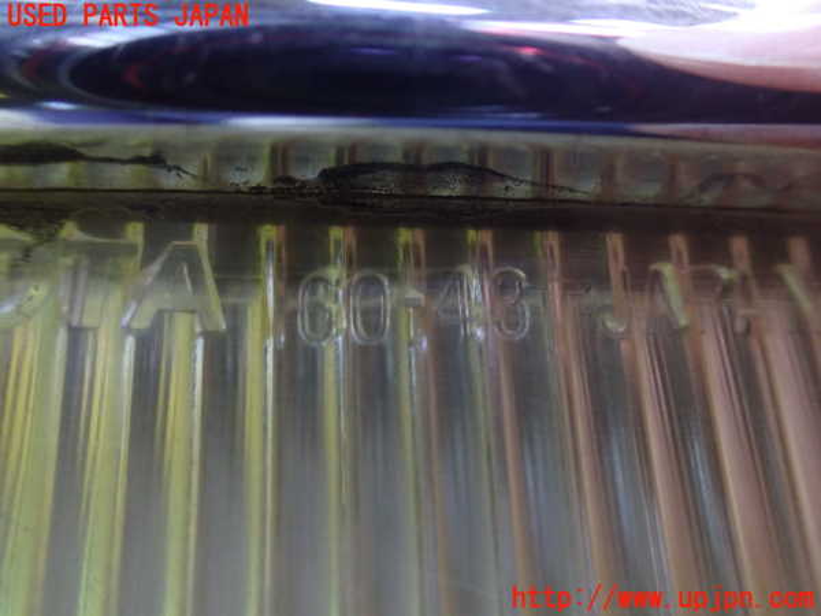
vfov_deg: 46.8
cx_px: 410
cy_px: 308
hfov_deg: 60.0
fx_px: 712
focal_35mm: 30
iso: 800
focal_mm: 5.4
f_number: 2.3
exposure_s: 1/40
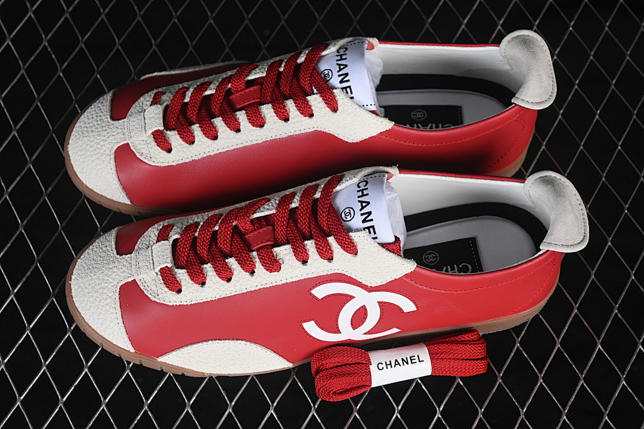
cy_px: 214
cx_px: 322
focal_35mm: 75
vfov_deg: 18.2
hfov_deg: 27.0
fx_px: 1342
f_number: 7.1
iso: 160
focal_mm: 50
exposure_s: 1/80
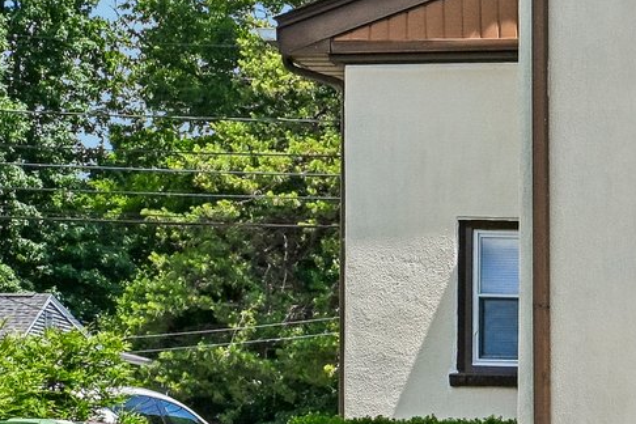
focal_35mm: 97
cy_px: 115
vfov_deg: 14.1
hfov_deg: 17.0
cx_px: 1173
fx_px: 1714
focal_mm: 23
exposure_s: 1/1000
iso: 400
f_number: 8
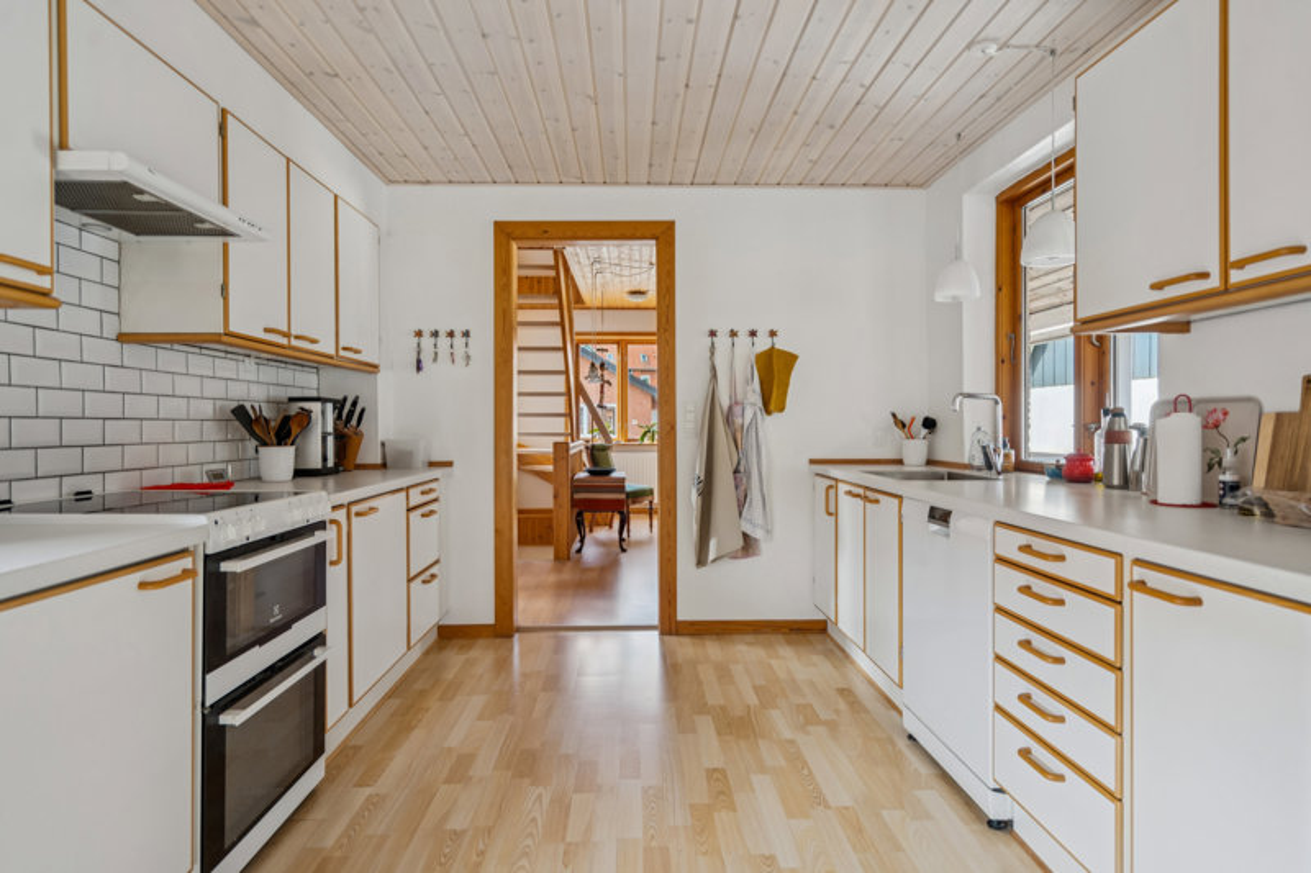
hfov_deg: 86.9
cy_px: 436
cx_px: 656
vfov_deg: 64.5
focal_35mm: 19
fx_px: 692
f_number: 5
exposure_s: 1/50
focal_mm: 19
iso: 400
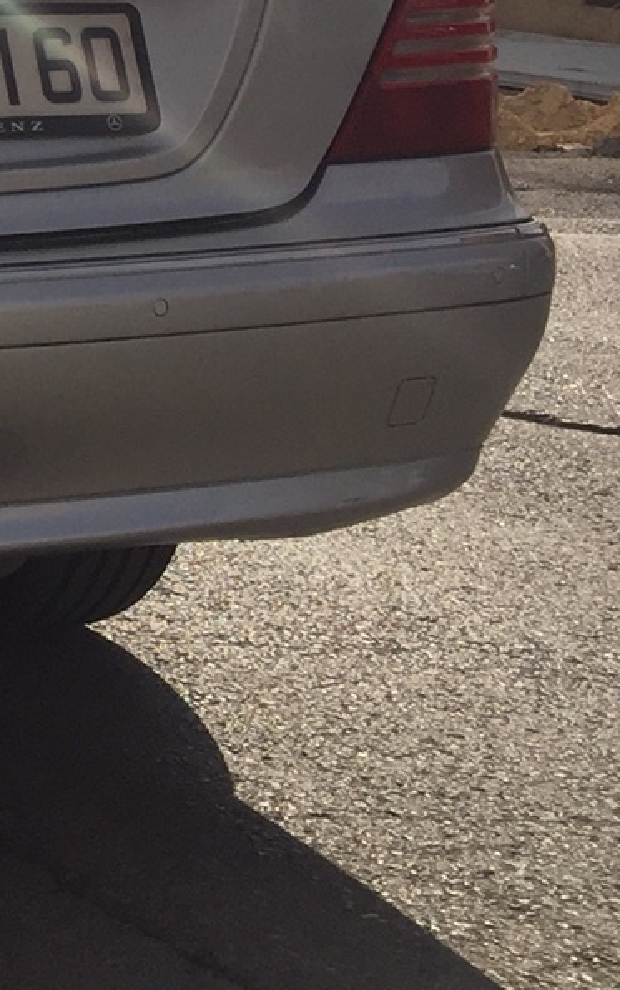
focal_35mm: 99
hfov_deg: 11.3
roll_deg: -5.3
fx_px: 2674
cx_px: -813
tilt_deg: -12.3
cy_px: 60
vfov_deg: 20.5
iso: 32
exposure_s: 1/3968
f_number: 2.2
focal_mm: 4.15
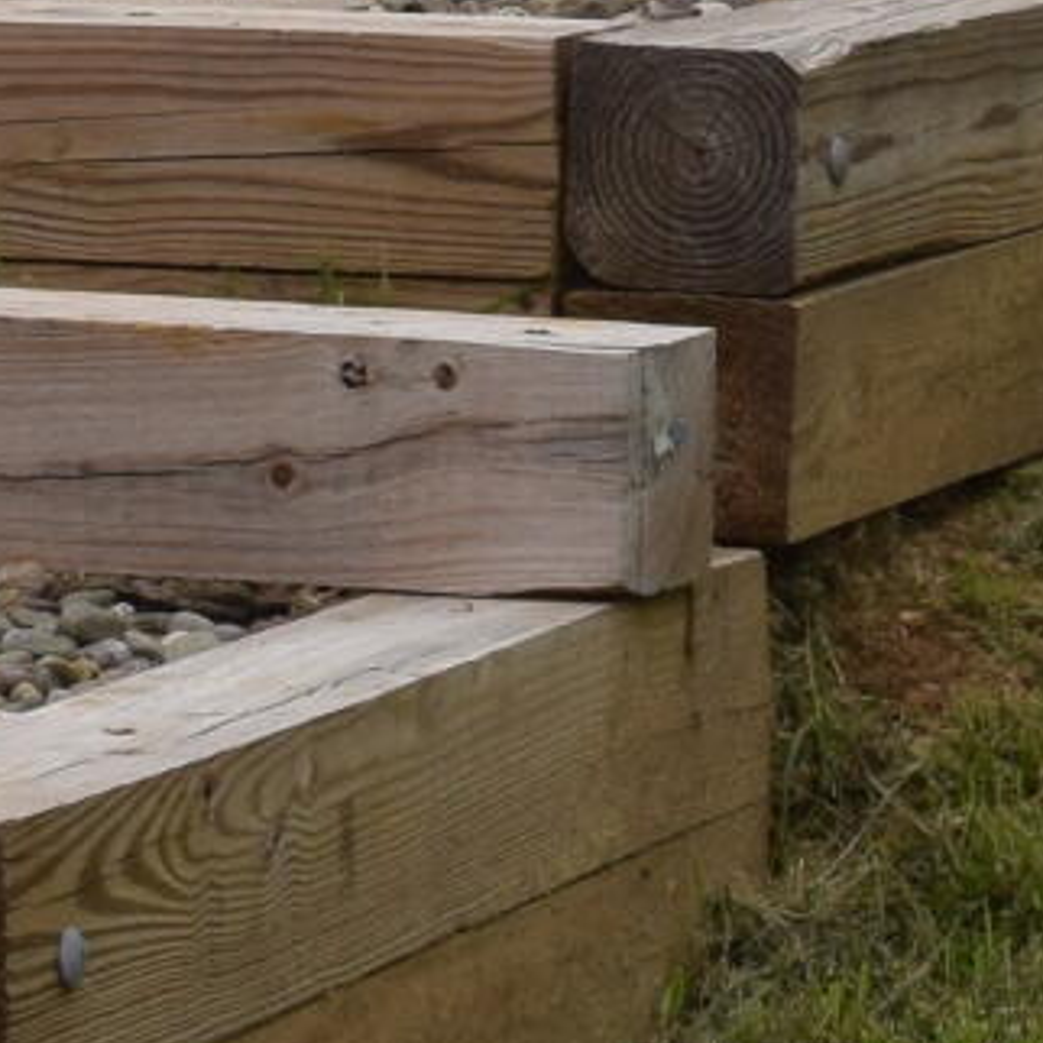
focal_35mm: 285
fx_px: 9715
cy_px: -878
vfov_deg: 6.0
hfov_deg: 6.0
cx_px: 1885
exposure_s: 1/200
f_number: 9
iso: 100
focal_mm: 24
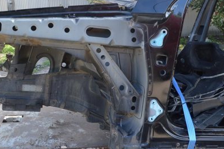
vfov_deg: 30.2
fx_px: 273
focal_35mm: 44
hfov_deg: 44.5
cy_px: 47
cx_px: 121
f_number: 5.6
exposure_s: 1/125
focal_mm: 18
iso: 280
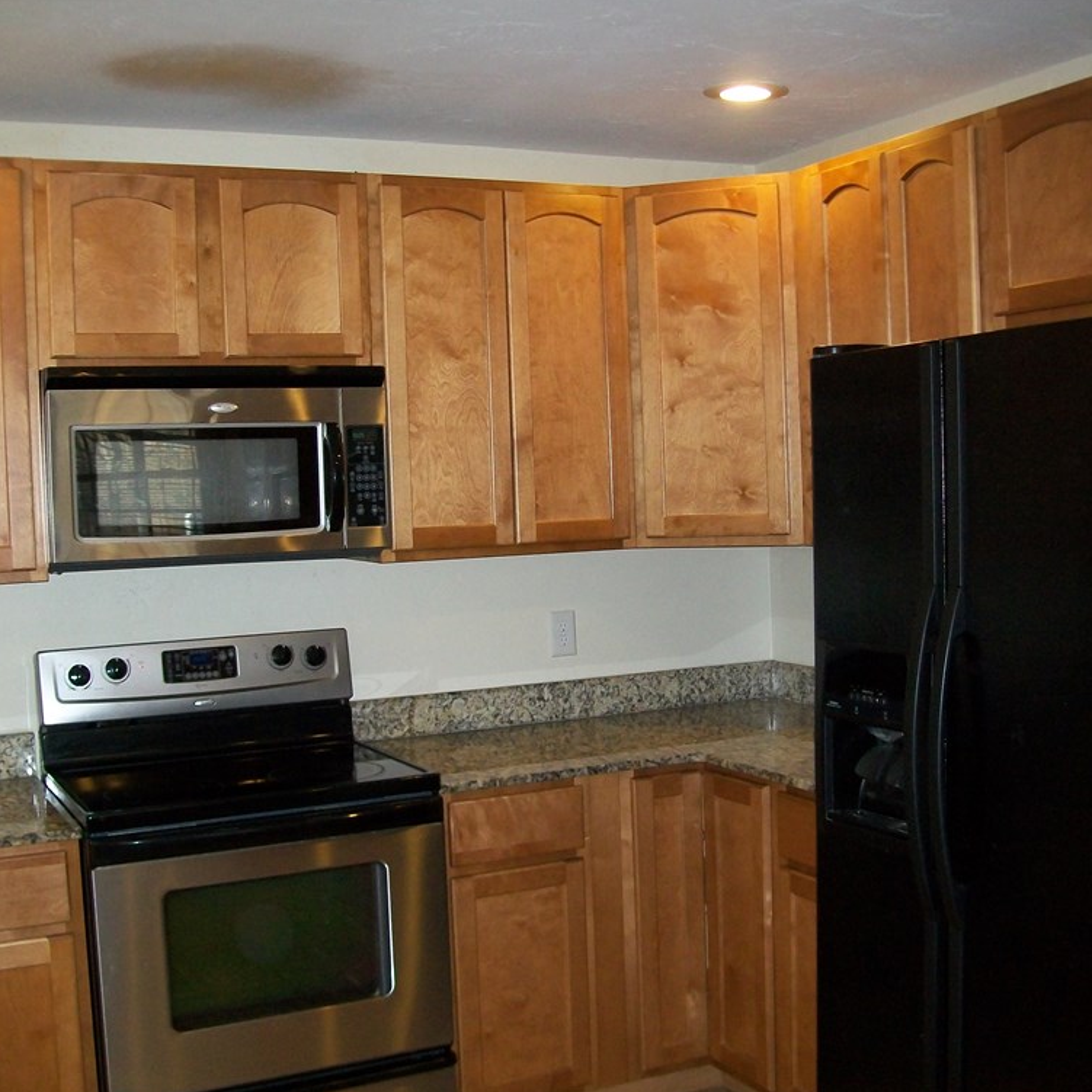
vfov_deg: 40.9
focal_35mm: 41
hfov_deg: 40.9
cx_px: 534
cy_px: 550
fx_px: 1463
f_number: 2.7
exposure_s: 1/60
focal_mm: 6.1
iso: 160
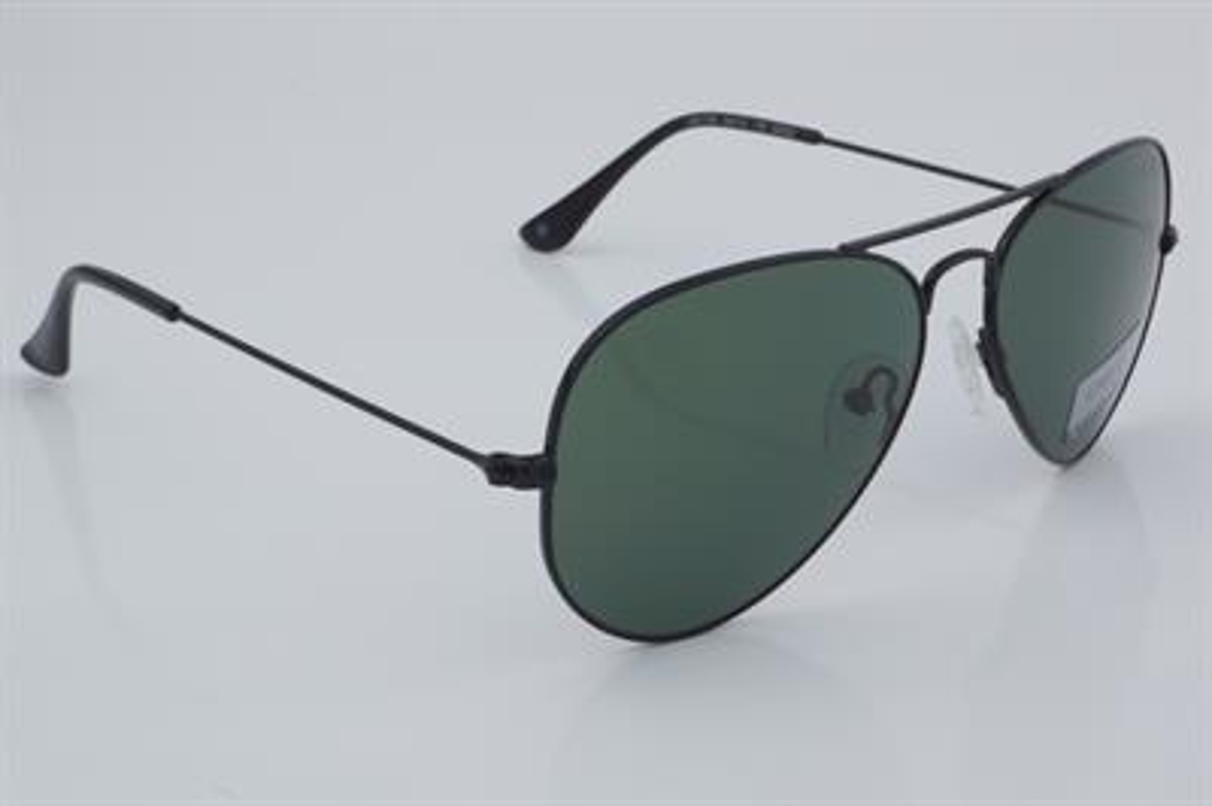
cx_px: 606
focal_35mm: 75
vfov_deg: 18.2
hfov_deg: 27.0
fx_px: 2523
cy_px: 403
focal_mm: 50
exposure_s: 1/4
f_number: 32
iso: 100
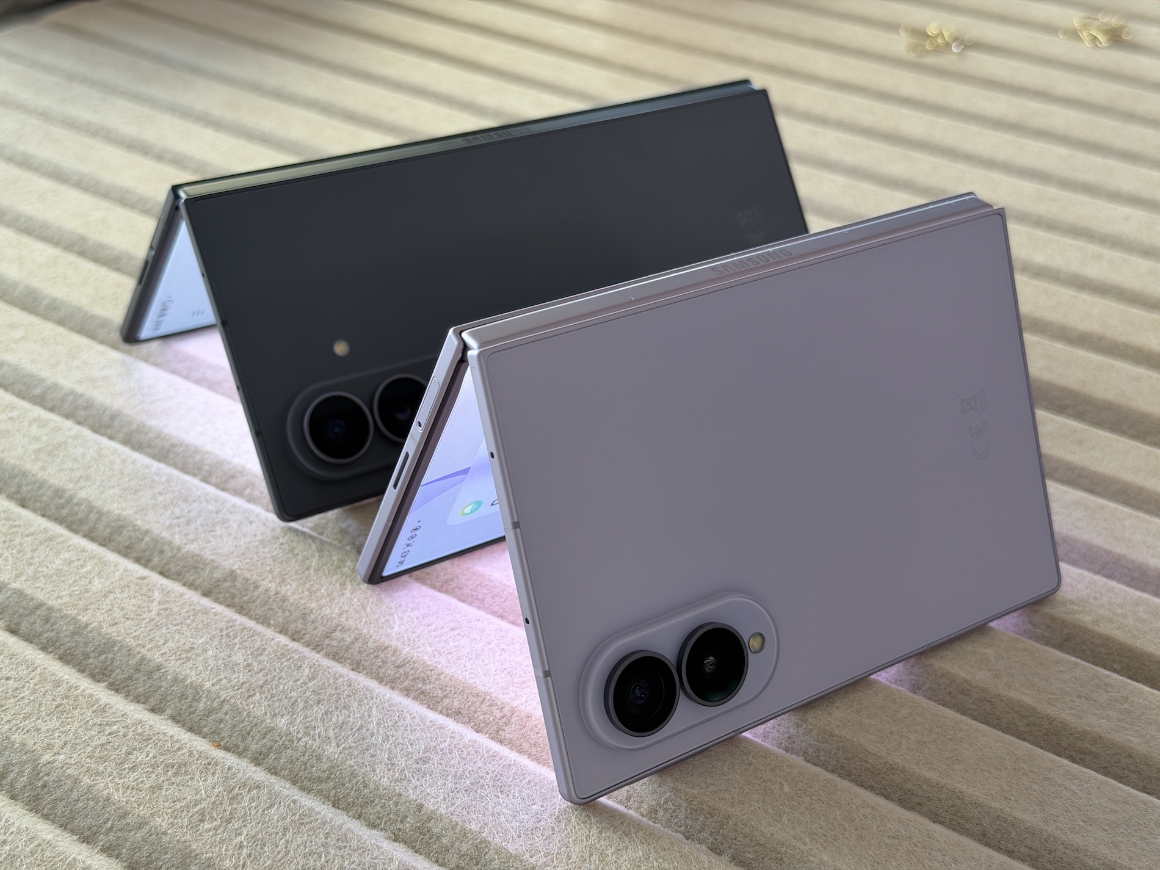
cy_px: 435
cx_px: 580
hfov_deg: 39.7
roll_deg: -3.4
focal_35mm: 48
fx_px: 1609
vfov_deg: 30.3
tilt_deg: -31.6
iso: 160
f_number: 1.78
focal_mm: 6.76
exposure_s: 1/60
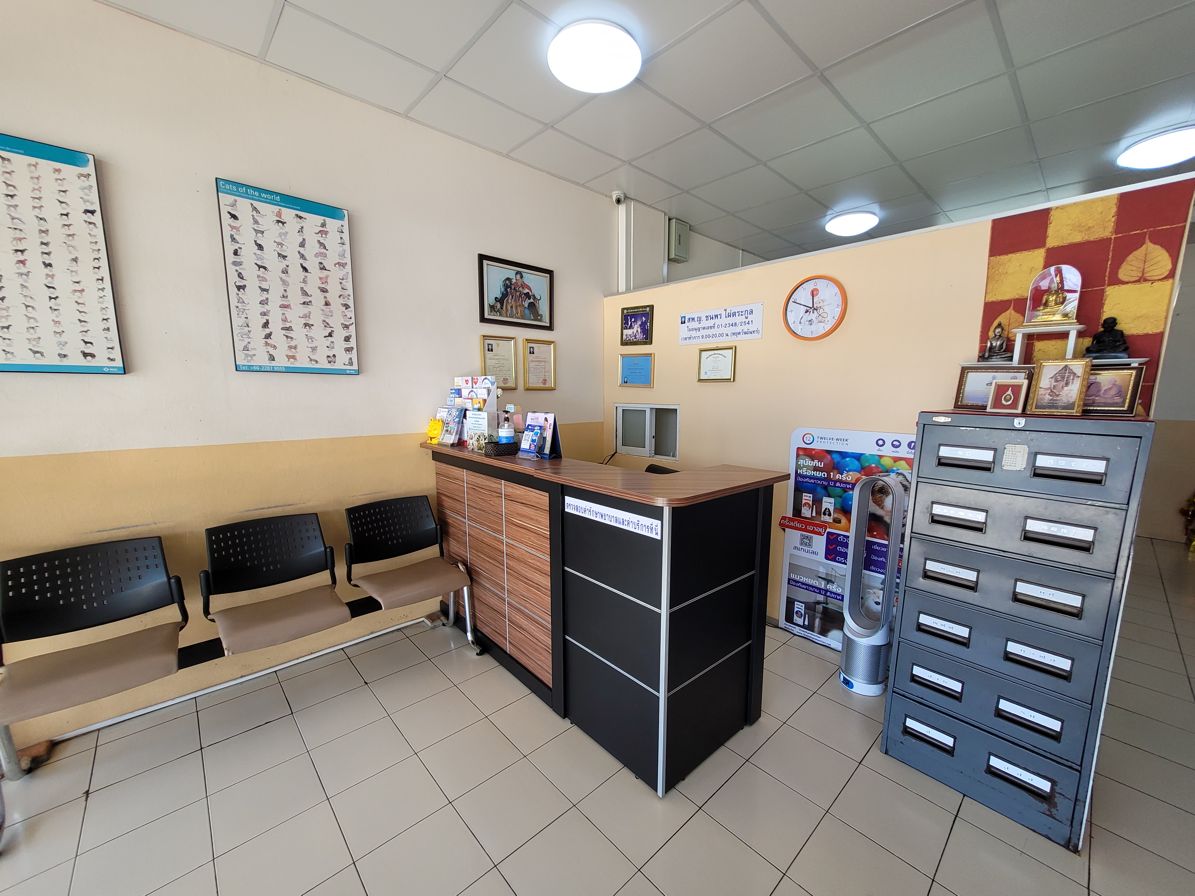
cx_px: 598
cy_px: 448
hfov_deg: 106.2
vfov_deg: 89.9
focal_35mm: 13
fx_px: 449
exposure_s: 1/100
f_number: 2.2
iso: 80
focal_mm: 1.74
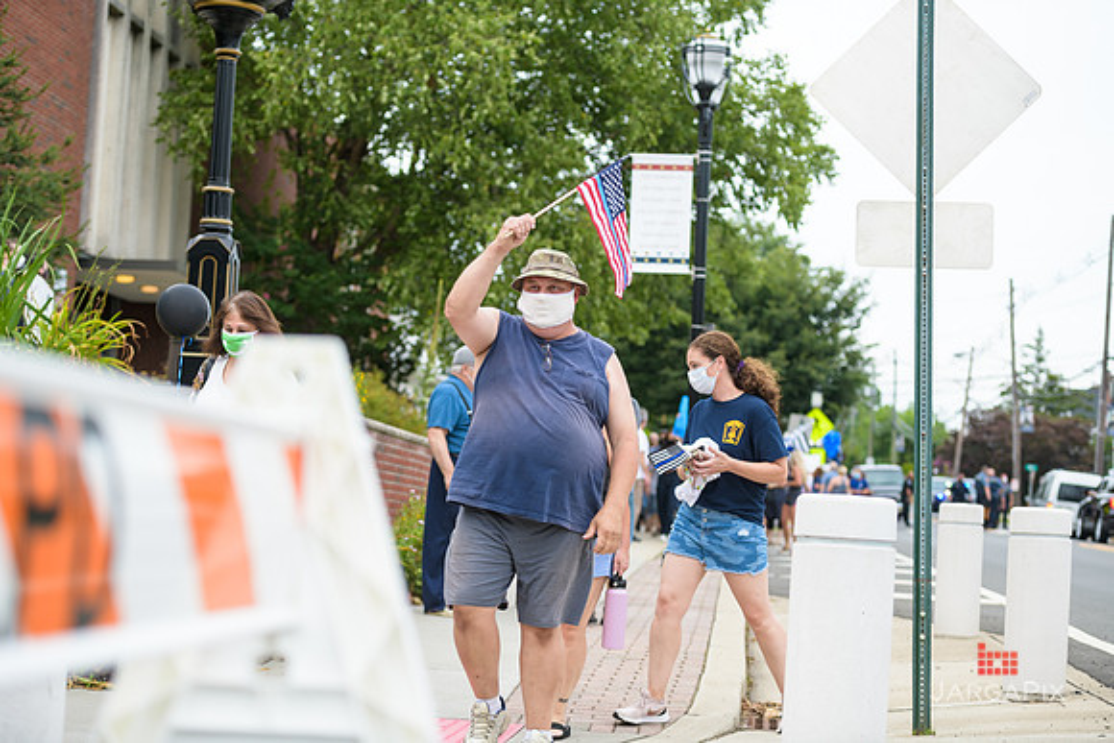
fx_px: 2167
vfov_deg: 19.5
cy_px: 372
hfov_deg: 28.8
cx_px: 557
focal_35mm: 70
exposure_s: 1/200
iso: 200
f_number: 3.2
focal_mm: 70
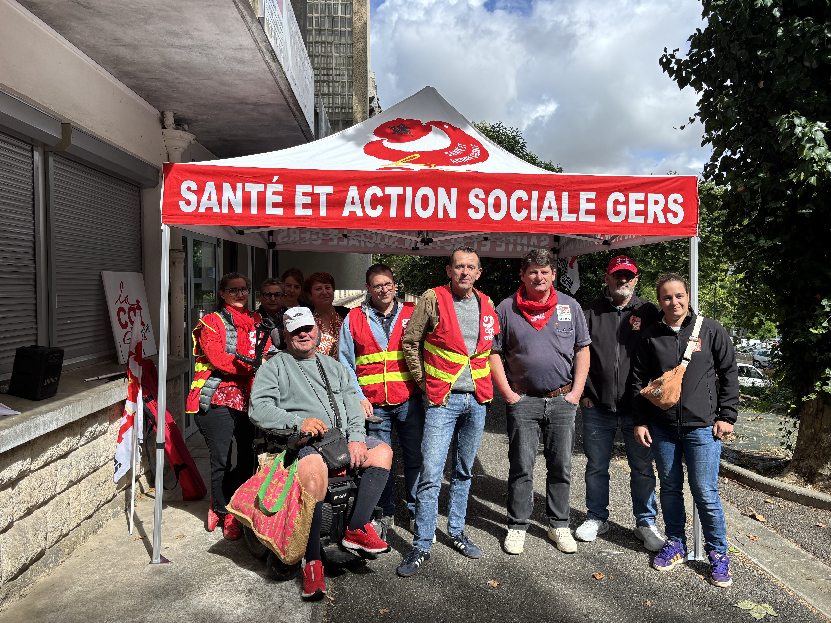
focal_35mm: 26
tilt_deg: -1.5
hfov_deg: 67.3
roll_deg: +0.7
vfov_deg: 53.1
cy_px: 312
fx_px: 624
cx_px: 416
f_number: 1.6
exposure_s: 1/1499
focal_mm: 5.96
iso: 50
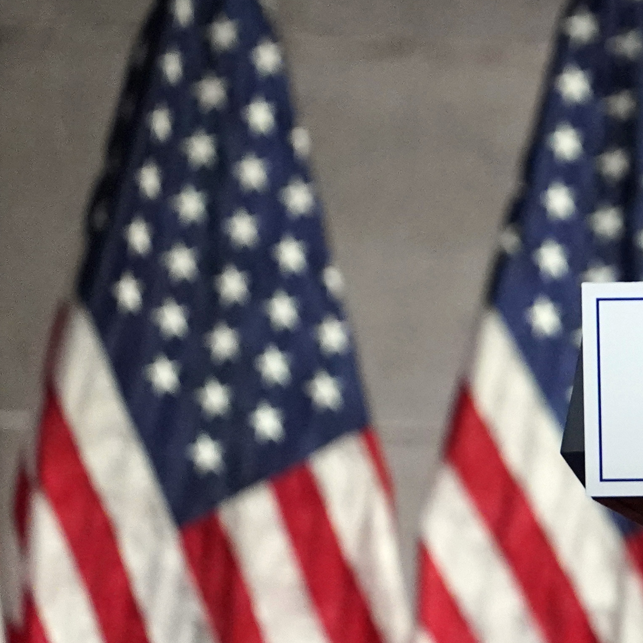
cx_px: 1037
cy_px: 348
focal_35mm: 1327
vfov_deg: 1.3
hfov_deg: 1.3
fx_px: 27888
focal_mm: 400
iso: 6400
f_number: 5.6
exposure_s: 1/200
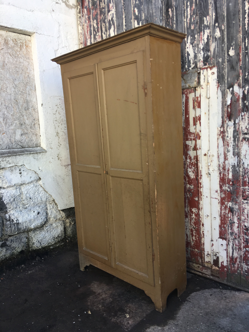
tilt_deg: -8.7
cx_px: 124
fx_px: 278
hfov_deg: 48.2
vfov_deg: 61.7
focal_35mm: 29
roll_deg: +2.2
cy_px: 166
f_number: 2.2
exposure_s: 1/126
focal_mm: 4.15
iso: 25
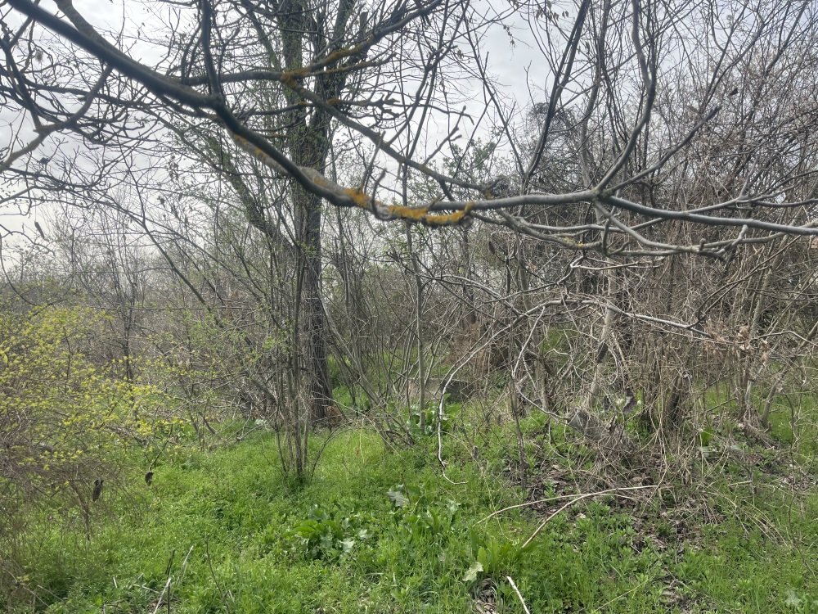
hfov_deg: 67.3
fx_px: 614
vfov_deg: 53.1
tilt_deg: -1.1
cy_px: 307
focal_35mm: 26
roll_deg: -0.7
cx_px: 409
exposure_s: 1/1238
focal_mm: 5.1
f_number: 1.6
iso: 50
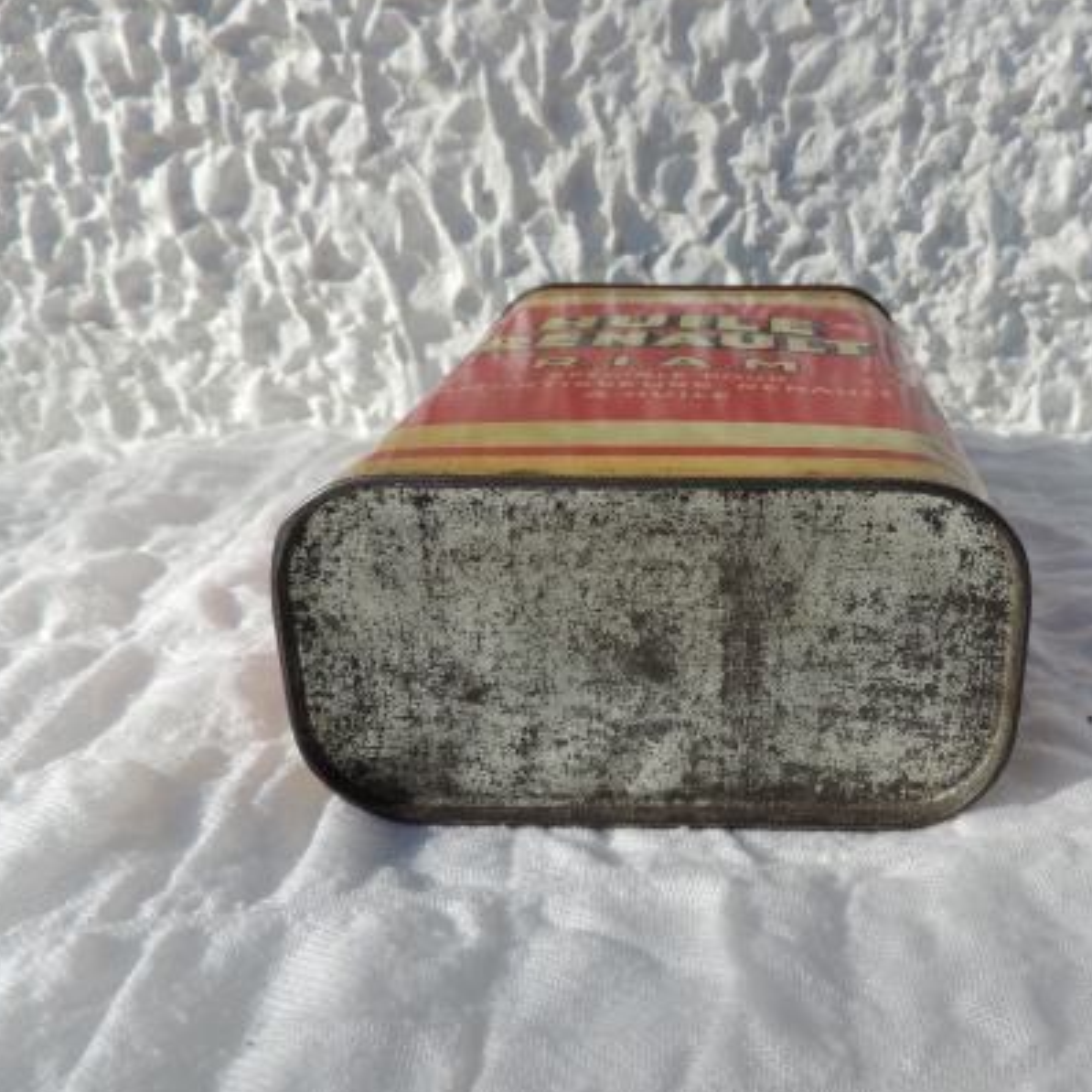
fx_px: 1142
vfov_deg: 51.1
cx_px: 713
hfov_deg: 50.3
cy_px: 543
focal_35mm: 32
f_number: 3
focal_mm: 4.3
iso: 80
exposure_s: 1/1250
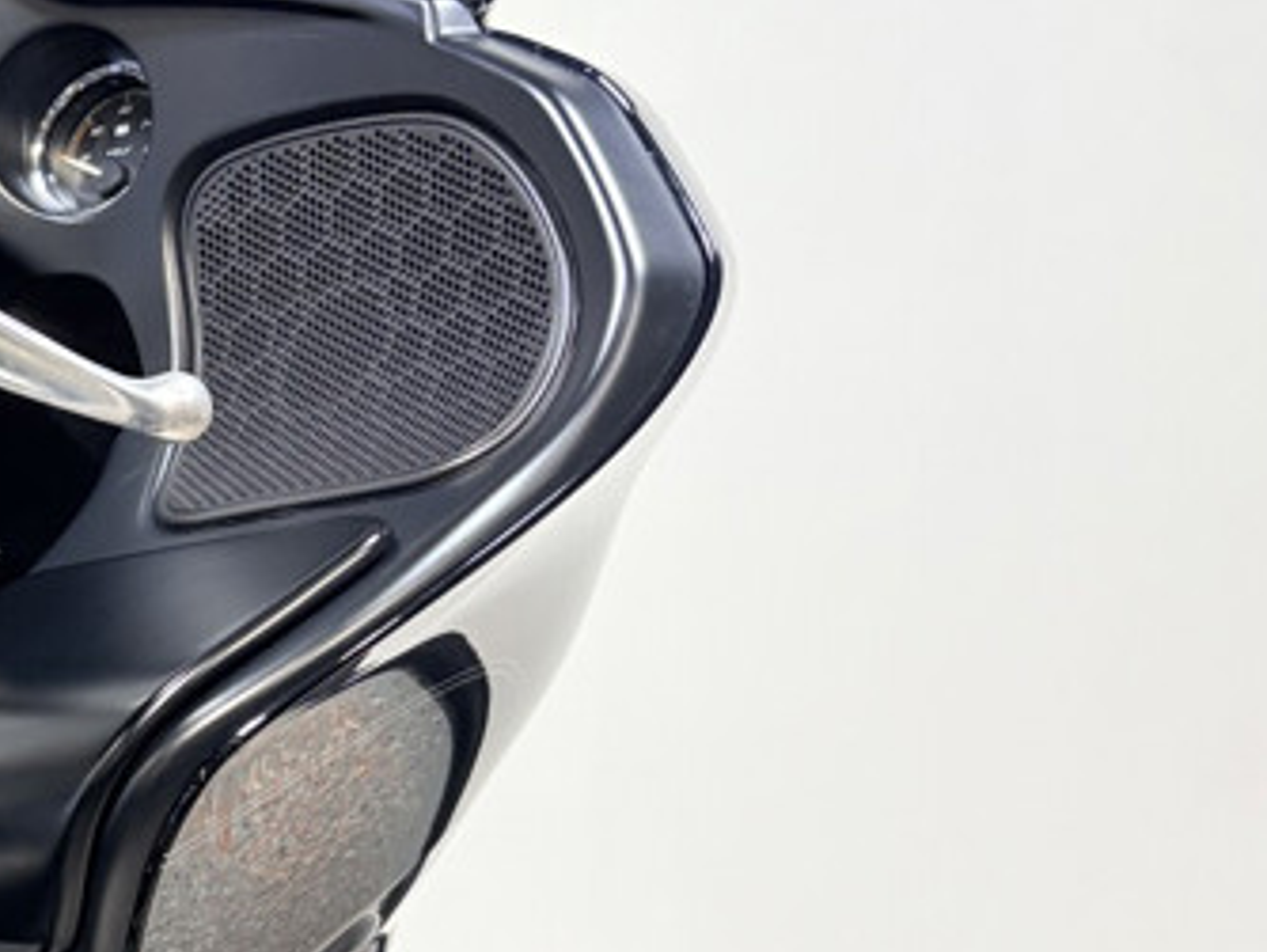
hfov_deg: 20.5
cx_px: -571
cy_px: 687
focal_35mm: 83
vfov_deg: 17.7
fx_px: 3040
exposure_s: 1/120
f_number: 1.6
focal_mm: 5.96
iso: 50
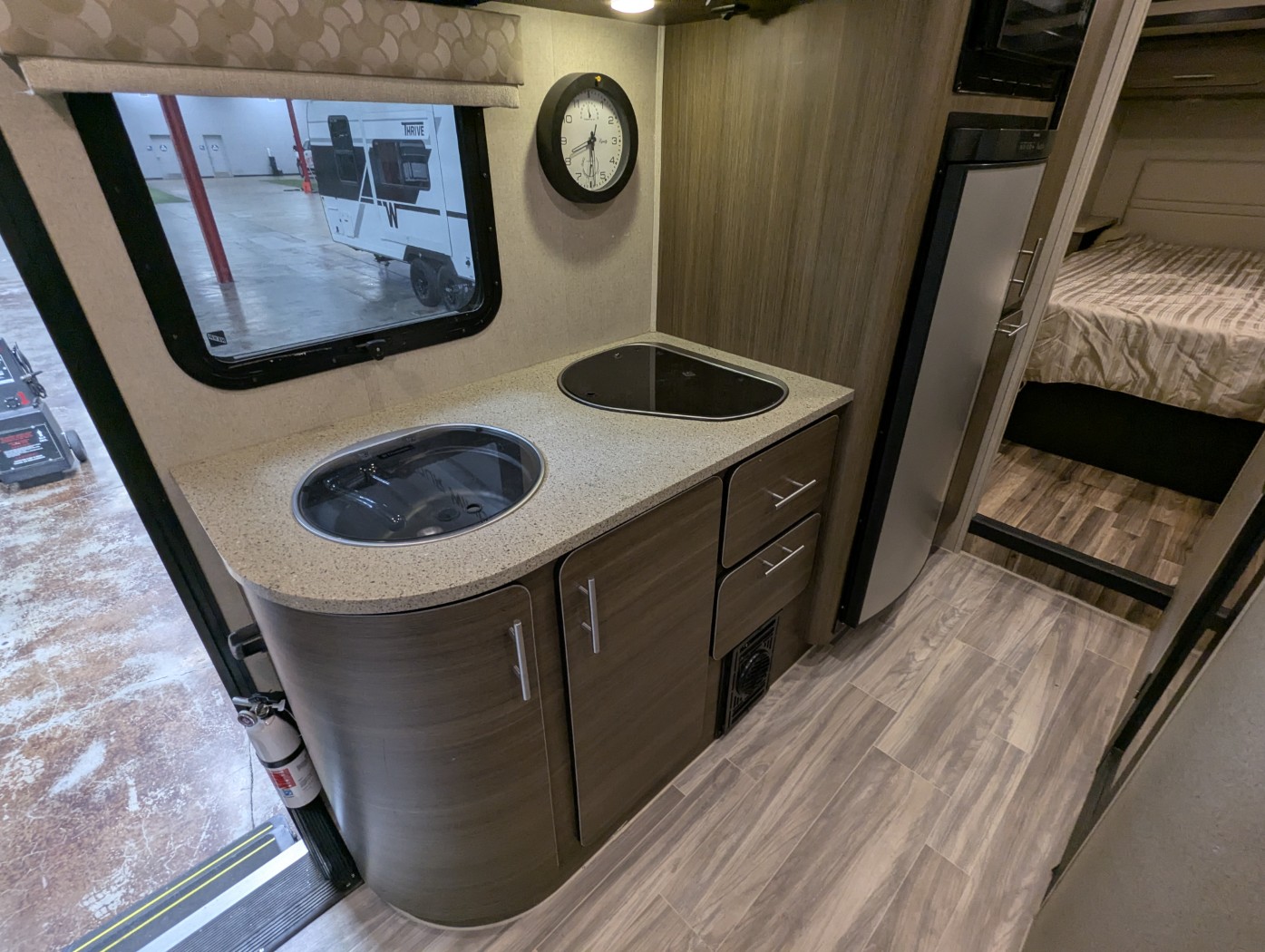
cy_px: 476
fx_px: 585
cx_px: 632
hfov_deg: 94.4
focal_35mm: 16
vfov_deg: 78.2
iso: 195
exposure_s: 1/53
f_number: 2.2
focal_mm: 2.35
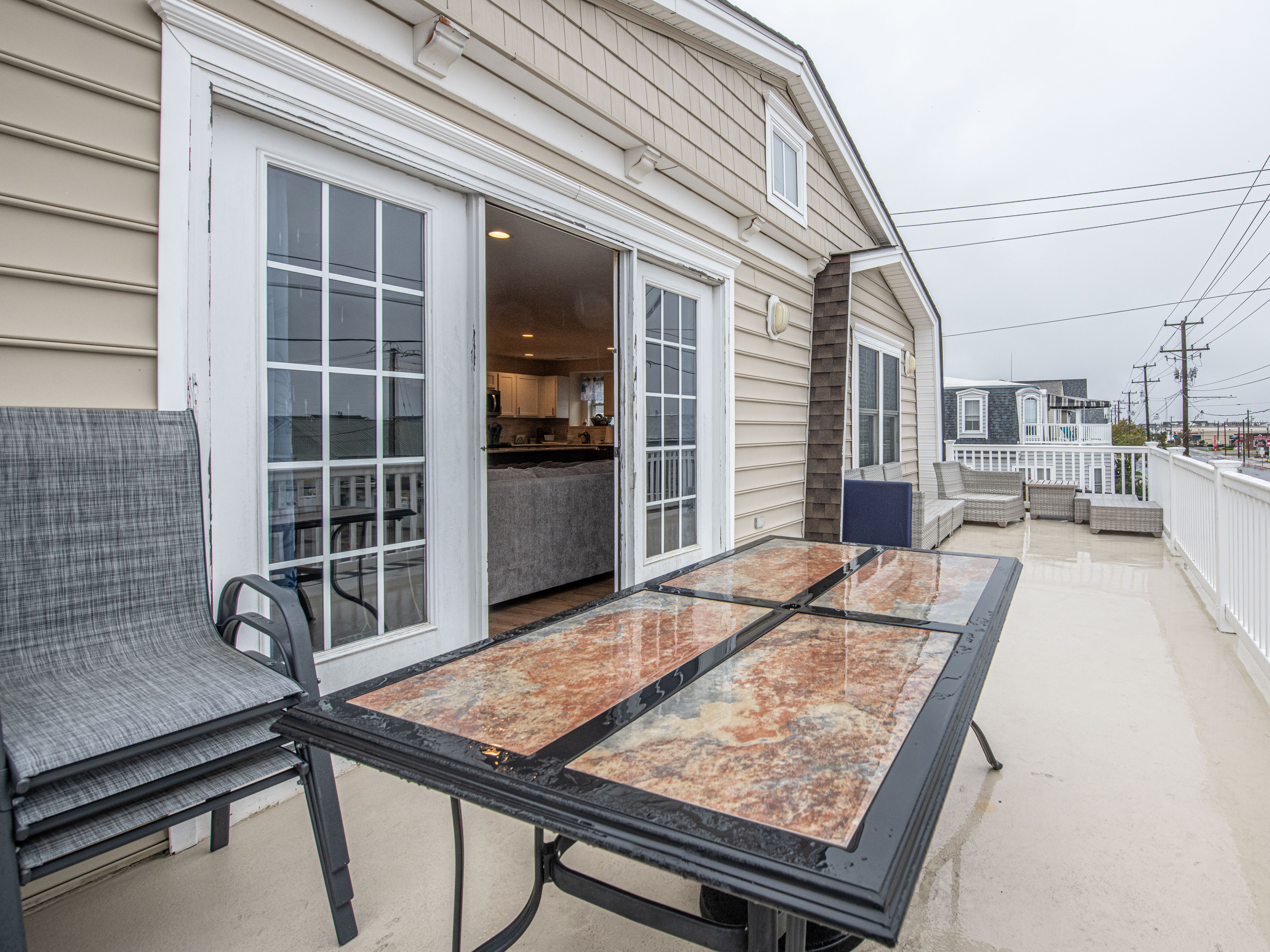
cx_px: 793
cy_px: 435
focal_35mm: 17
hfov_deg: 89.2
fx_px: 624
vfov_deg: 74.5
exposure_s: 1/100
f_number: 9
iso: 360
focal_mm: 14
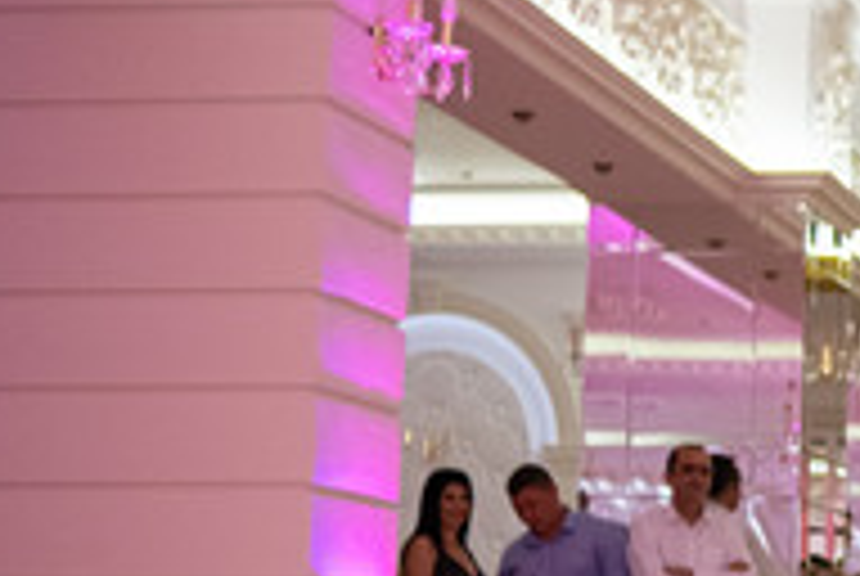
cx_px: 1342
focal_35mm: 117
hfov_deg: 15.8
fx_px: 2799
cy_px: 430
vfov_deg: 11.7
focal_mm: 23
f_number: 1.8
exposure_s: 1/125
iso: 1250
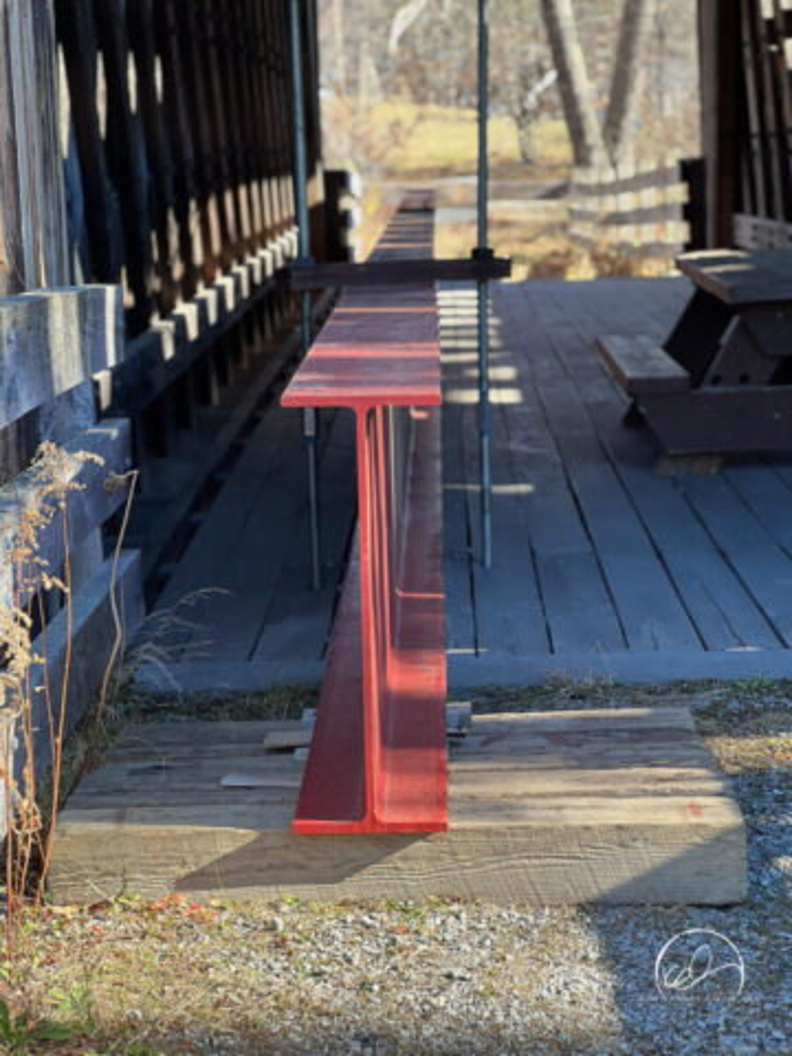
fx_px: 2349
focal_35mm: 77
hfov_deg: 19.1
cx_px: 396
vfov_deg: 25.3
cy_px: 528
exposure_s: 1/121
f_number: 2.8
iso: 50
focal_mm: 9
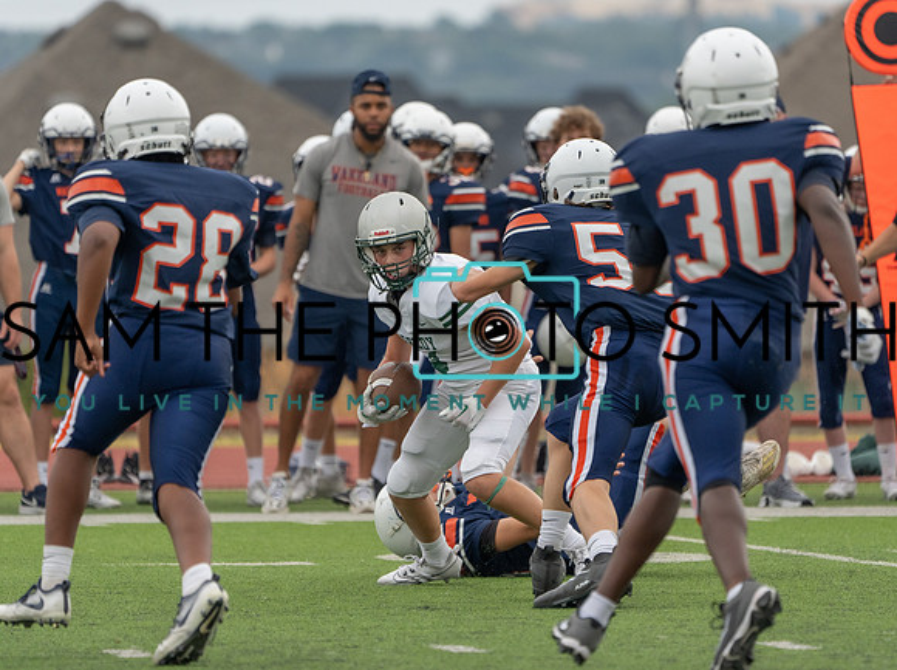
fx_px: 13008
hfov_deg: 3.9
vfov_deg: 2.9
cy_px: 306
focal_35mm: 503
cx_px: 479
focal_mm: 385
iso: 800
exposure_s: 1/1000
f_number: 5.6
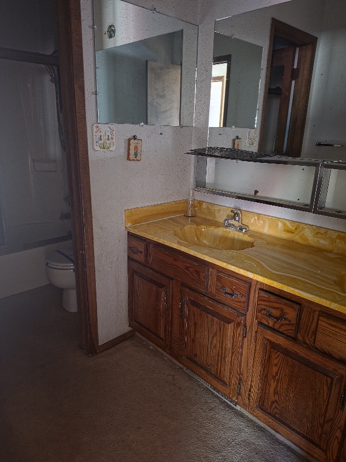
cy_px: 231
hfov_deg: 58.9
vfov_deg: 73.9
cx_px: 173
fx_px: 307
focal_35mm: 23
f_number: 1.4
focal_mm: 6.5
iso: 800
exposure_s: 1/13.4
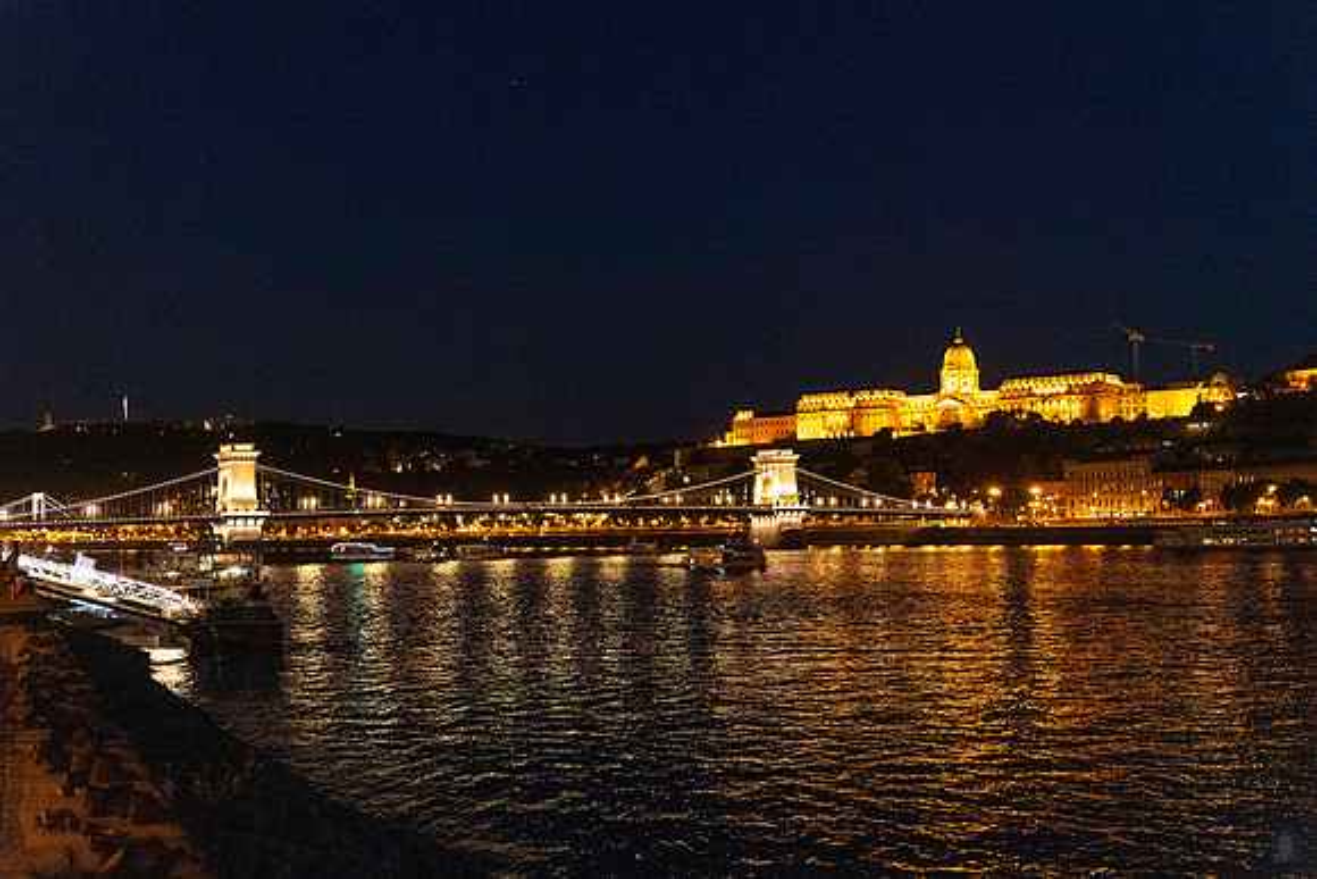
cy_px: 440
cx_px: 658
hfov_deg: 43.6
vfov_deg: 29.9
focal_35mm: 45
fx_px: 1647
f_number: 2.8
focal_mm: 45
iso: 5000
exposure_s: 1/100
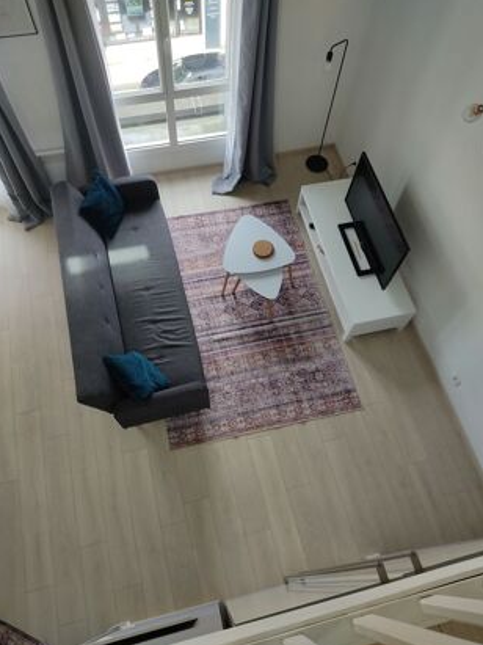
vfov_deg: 65.3
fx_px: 503
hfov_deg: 51.3
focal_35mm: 27
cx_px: 235
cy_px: 326
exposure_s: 1/100
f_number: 1.79
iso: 114
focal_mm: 4.74
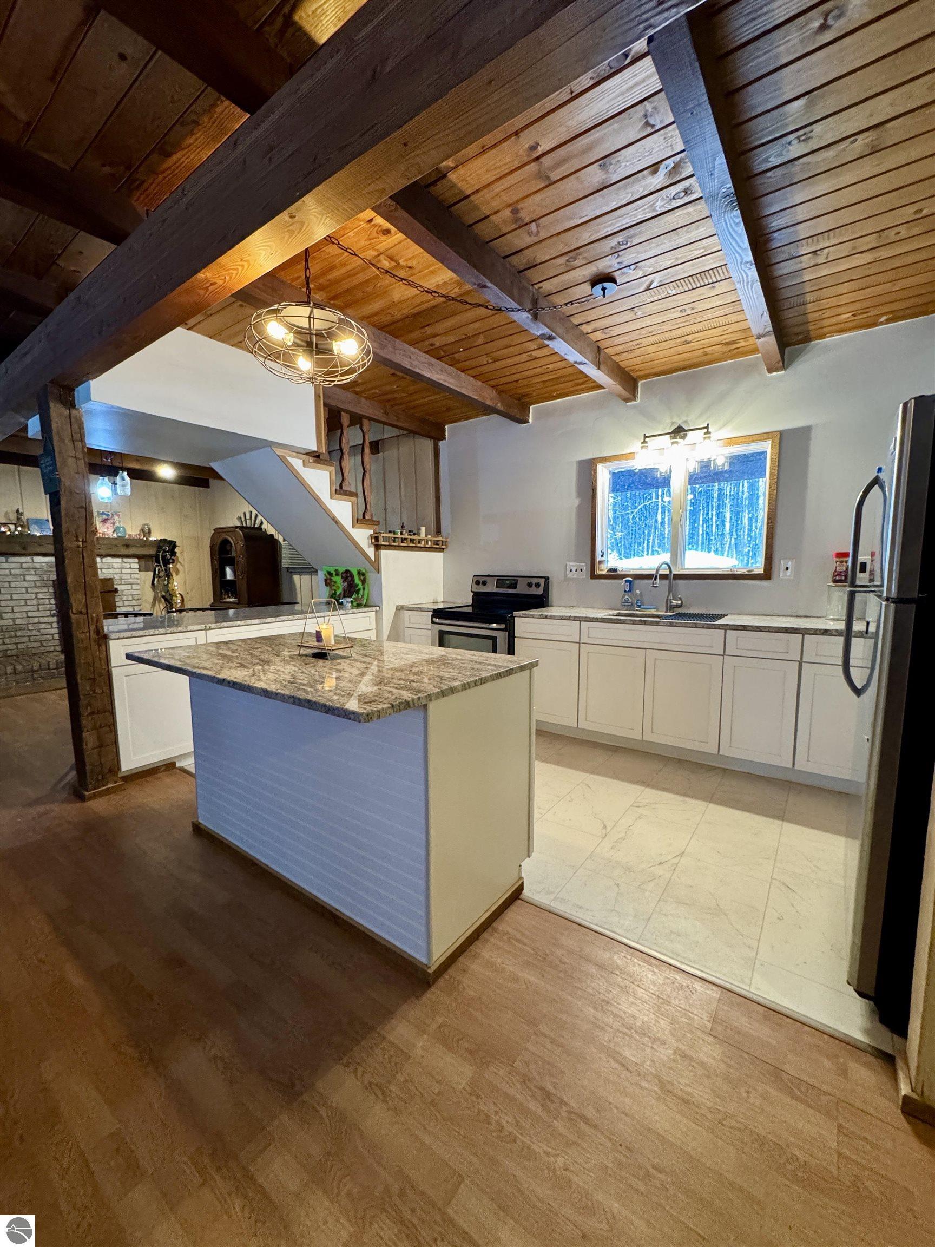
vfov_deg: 102.1
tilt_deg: -6.7
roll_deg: +1.3
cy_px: 624
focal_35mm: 14
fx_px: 504
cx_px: 468
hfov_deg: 85.7
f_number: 2.2
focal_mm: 2.22
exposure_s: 1/60
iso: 640
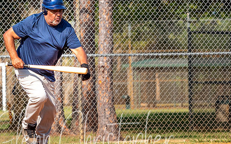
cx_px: -1
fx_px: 3942
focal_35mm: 626
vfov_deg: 2.1
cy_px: 68
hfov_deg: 3.4
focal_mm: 130
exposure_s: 1/2000
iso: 200
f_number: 4
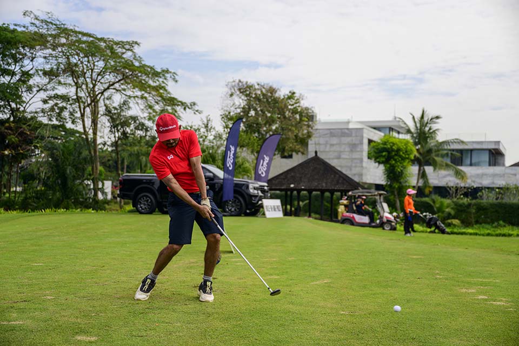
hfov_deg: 45.4
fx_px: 620
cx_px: 260
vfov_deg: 31.2
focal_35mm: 43
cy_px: 173
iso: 320
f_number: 2.8
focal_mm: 43
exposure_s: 1/4000
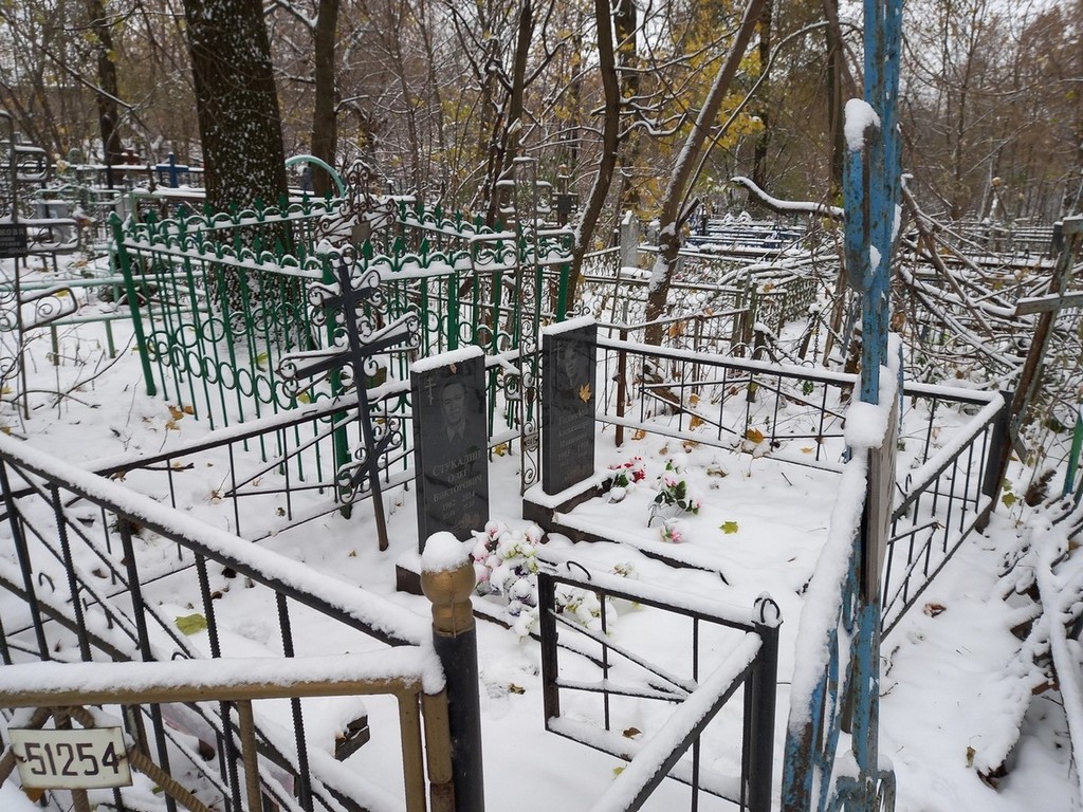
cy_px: 406
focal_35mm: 25
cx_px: 542
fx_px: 782
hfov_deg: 69.4
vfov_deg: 54.9
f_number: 2
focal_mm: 4.6
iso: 50
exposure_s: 1/50
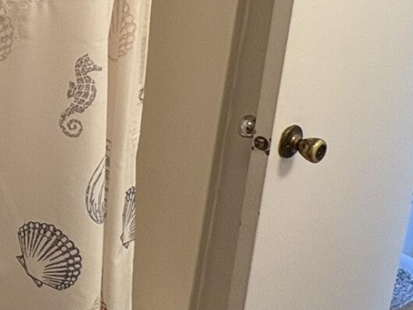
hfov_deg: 29.3
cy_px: 44
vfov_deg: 26.3
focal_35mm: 54
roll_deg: +0.8
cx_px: -111
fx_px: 644
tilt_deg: -14.0
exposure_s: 1/60
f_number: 2.2
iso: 320
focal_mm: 2.22
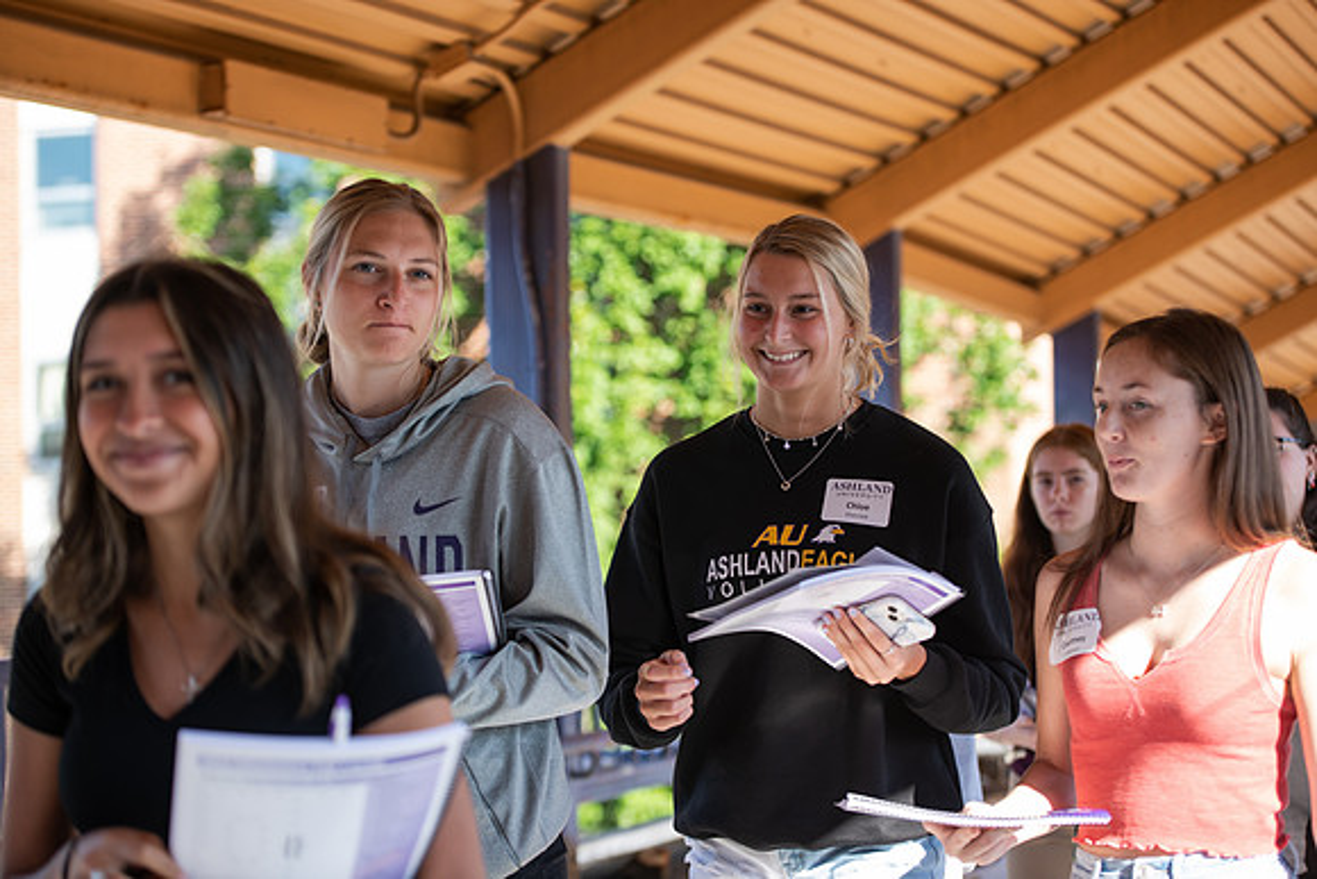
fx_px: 2744
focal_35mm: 75
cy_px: 440
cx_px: 658
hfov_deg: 27.0
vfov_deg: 18.2
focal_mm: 75
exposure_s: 1/250
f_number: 3.2
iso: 125
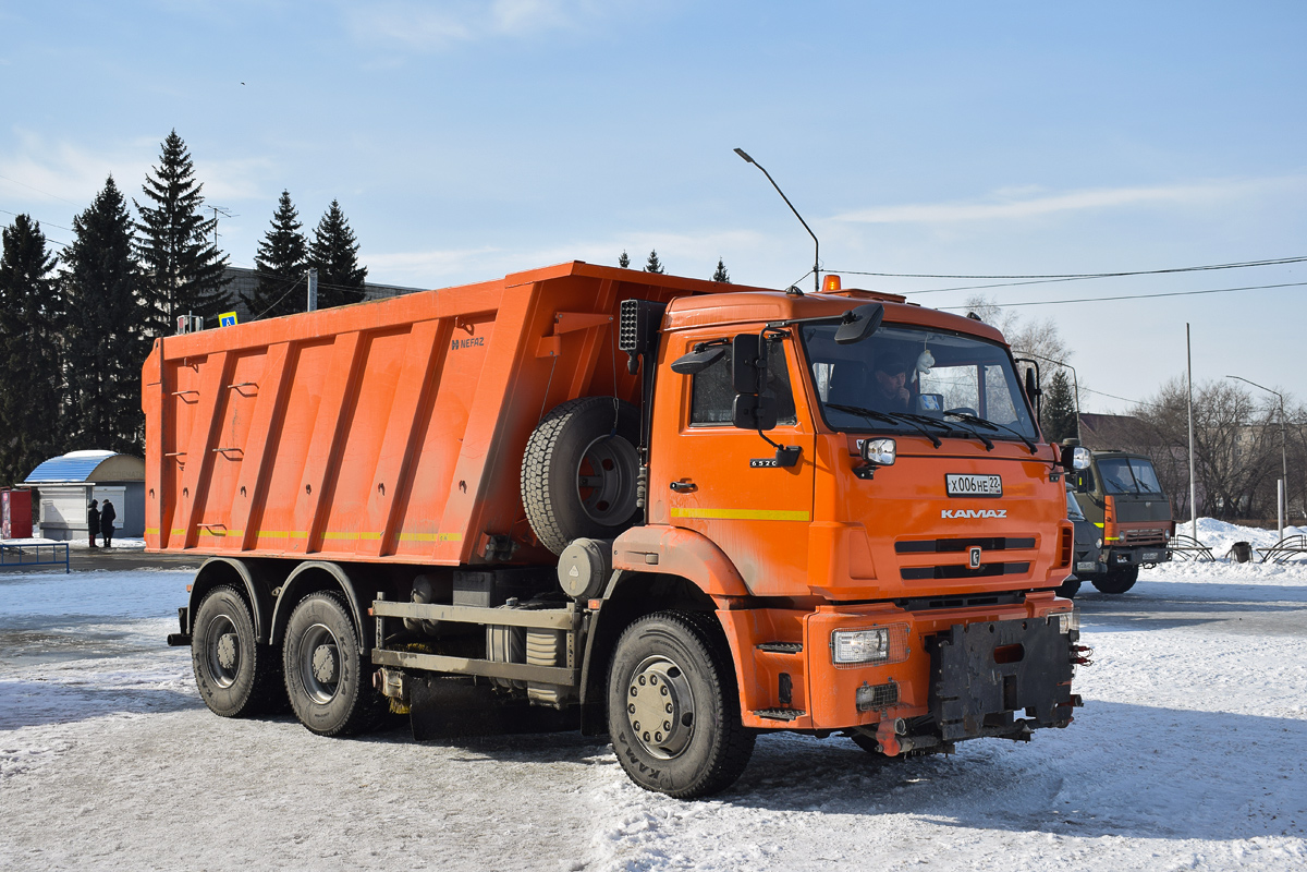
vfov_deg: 35.5
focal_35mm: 38
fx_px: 1361
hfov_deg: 51.3
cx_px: 654
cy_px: 436
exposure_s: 1/500
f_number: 5.6
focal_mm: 25
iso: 100
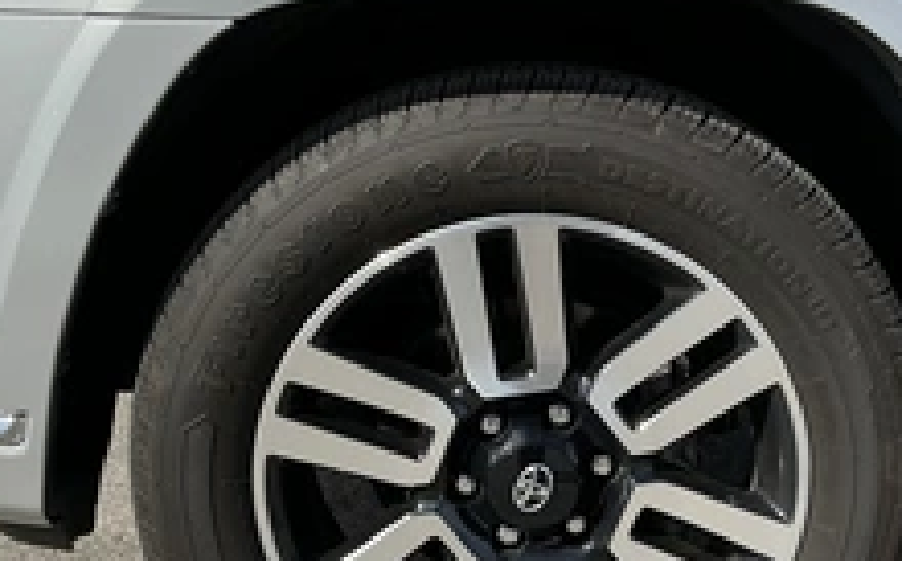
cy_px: 430
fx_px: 1326
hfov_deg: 37.3
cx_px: 566
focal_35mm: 54
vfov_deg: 23.6
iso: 25
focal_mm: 3
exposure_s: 1/1730
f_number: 1.8
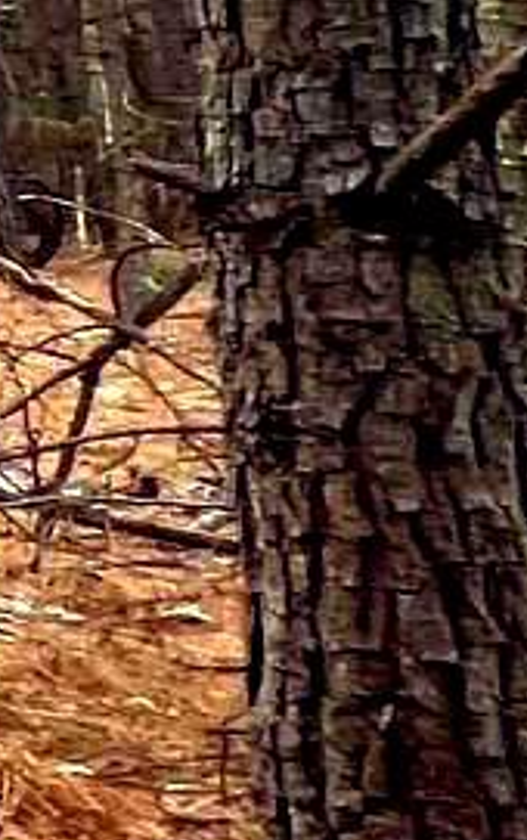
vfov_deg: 19.5
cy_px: 46
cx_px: -2626
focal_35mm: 104
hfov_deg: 5.1
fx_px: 2384
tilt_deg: +2.8
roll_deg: +3.2
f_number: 1.8
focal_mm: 1.57
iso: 32
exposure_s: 1/104
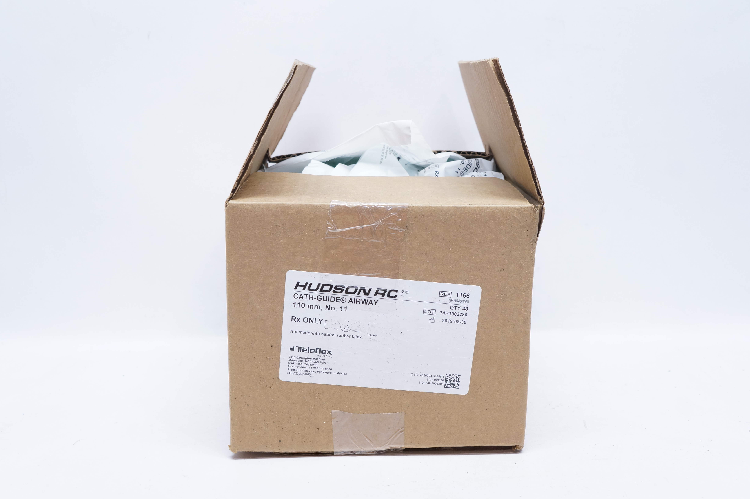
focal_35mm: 38
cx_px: 375
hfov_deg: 51.3
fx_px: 780
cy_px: 250
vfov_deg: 35.4
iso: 800
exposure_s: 1/30
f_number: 6.3
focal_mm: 25
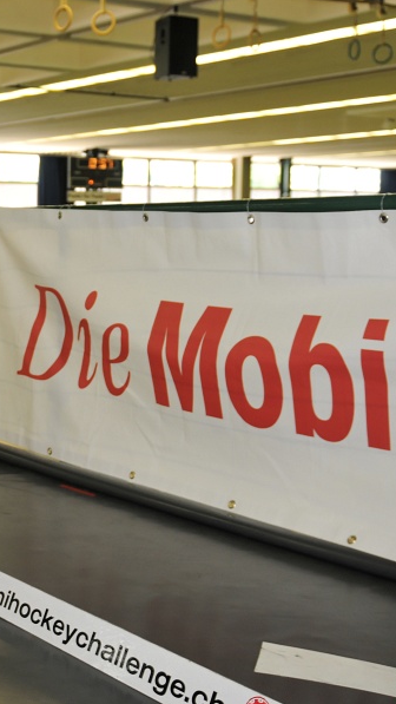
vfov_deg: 36.6
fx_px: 1064
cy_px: 351
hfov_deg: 20.0
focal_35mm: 57
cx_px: -63
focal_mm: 24
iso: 400
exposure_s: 1/100
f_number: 2.8
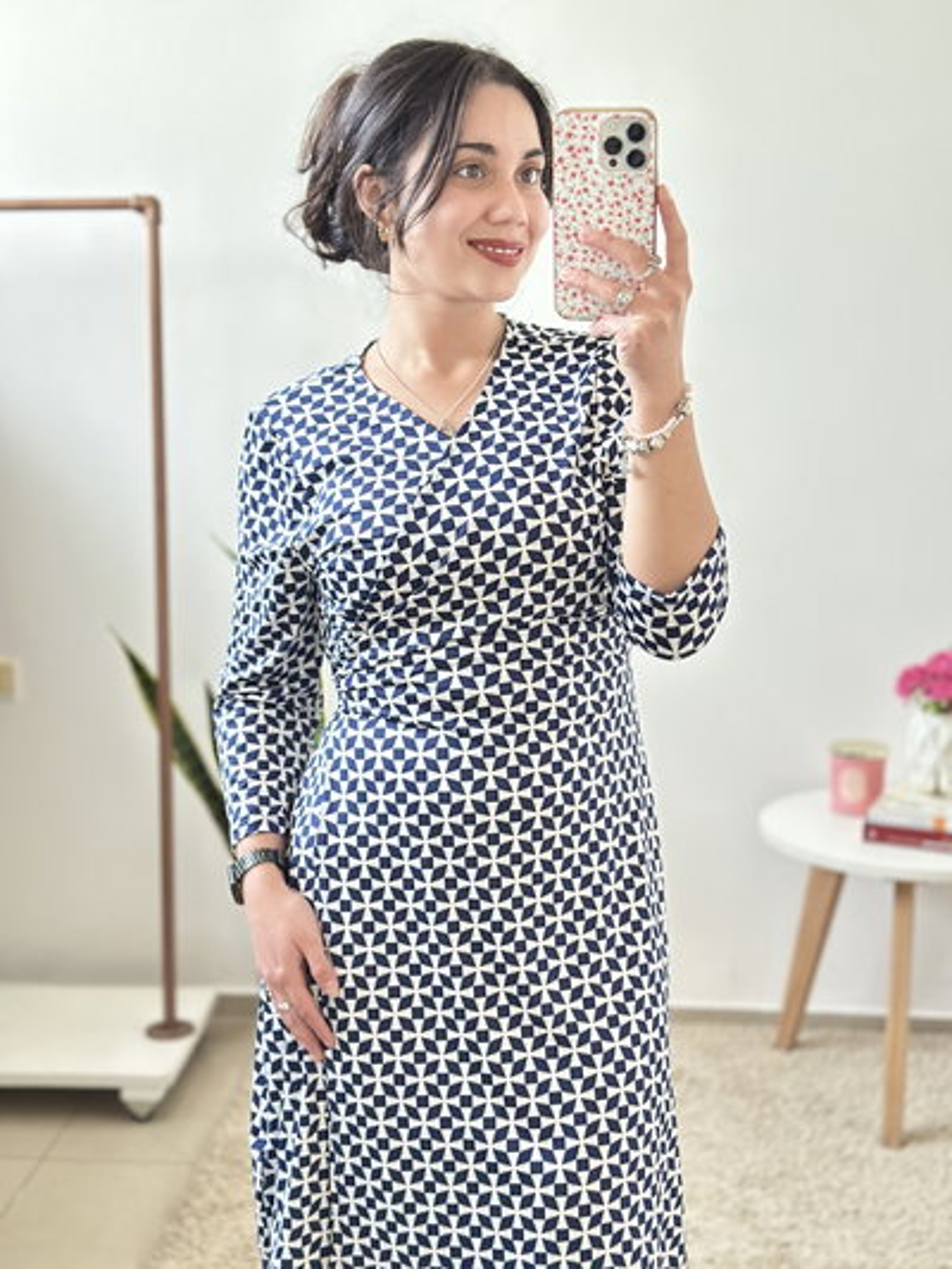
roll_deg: +0.5
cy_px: 634
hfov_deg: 30.3
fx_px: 1759
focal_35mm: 48
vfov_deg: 39.6
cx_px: 476
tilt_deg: -20.4
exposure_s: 1/40
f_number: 1.78
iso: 640
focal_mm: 6.86
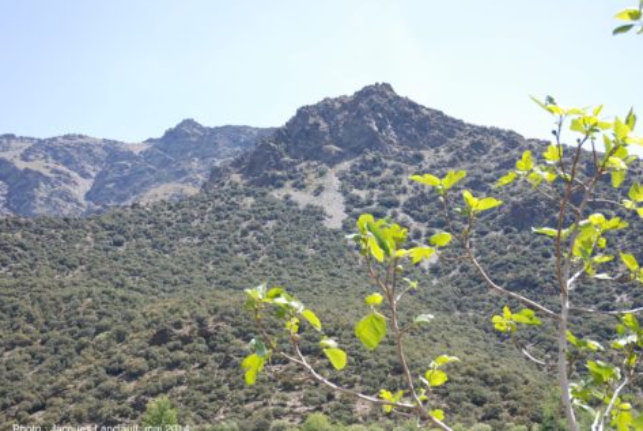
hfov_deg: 35.9
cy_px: 222
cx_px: 334
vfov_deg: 24.5
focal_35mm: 56
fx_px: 993
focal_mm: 35
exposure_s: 1/160
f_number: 6.3
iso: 100
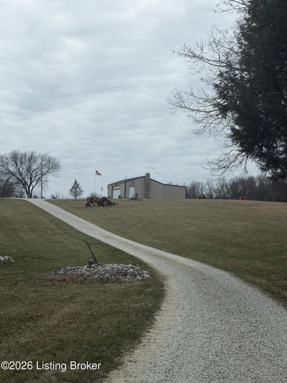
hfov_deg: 30.3
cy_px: 192
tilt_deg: +4.0
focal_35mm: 48
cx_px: 144
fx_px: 531
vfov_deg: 39.7
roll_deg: +0.2
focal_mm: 6.76
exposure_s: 1/1242
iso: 64
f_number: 1.78
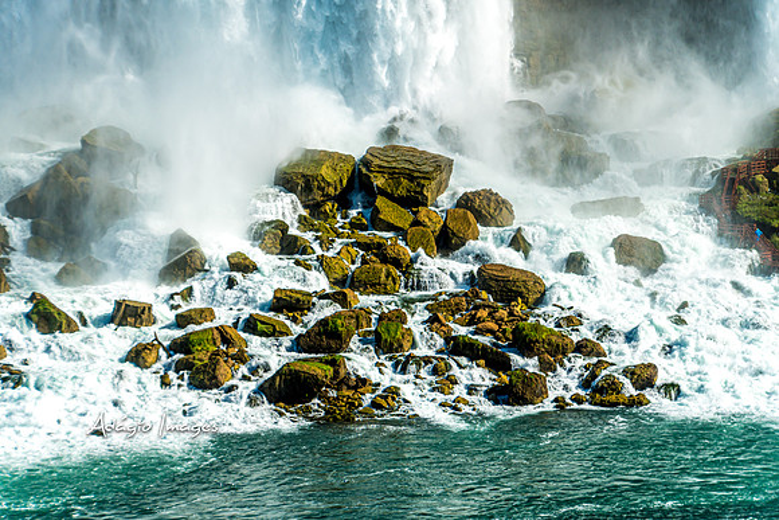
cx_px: 390
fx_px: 4188
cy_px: 260
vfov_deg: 7.1
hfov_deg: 10.6
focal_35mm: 194
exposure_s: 1/500
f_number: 6.3
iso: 100
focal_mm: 129
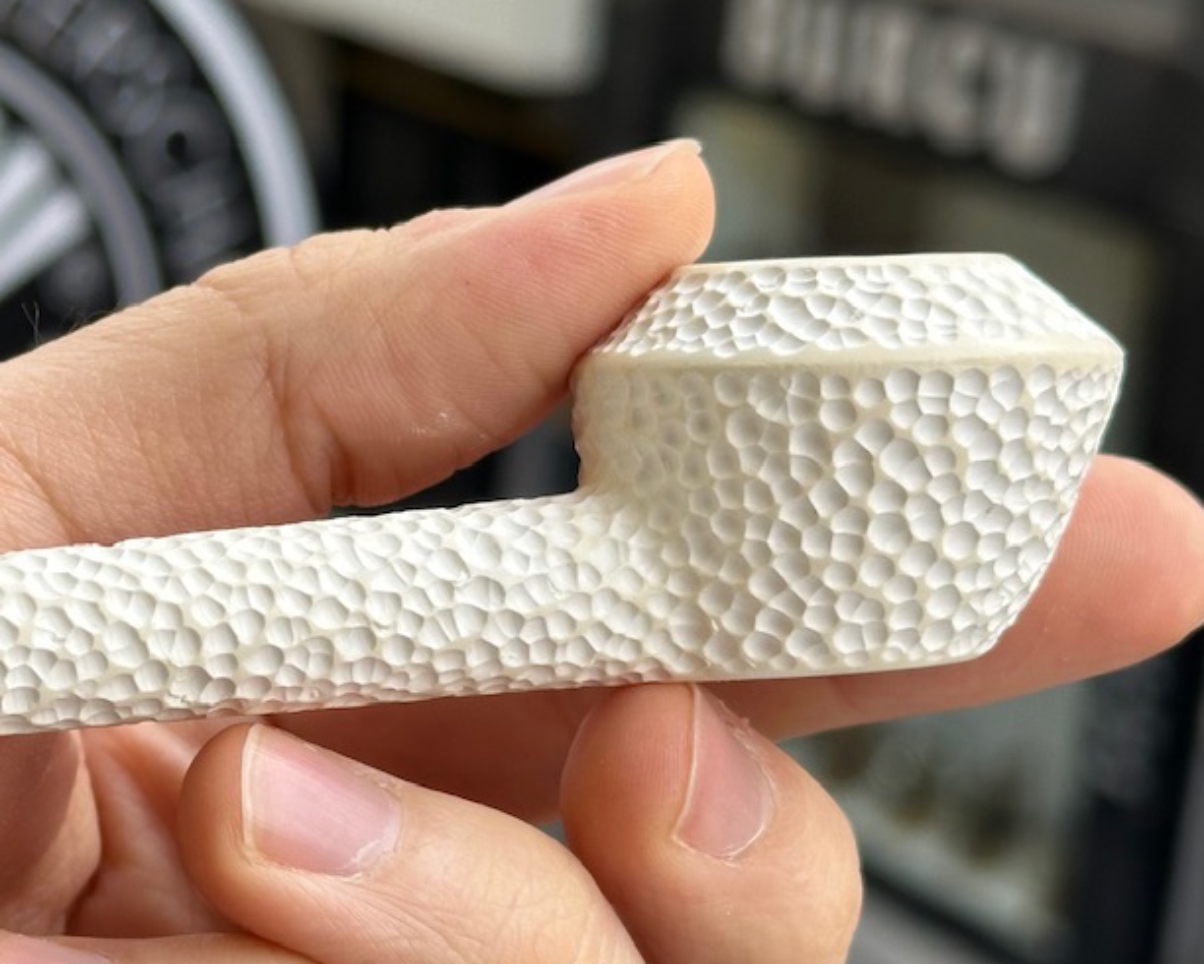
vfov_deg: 15.7
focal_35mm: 98
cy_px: 537
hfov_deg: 19.1
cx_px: 63
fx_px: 3493
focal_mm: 6.86
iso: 64
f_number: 1.78
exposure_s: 1/419
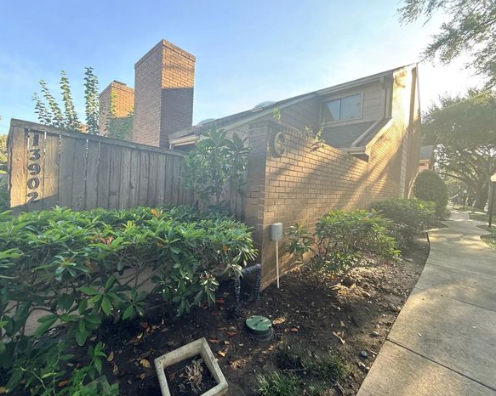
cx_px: 237
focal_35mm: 15
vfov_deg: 84.0
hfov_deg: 96.7
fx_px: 220
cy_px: 193
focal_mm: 2.22
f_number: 2.2
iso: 64
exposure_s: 1/112
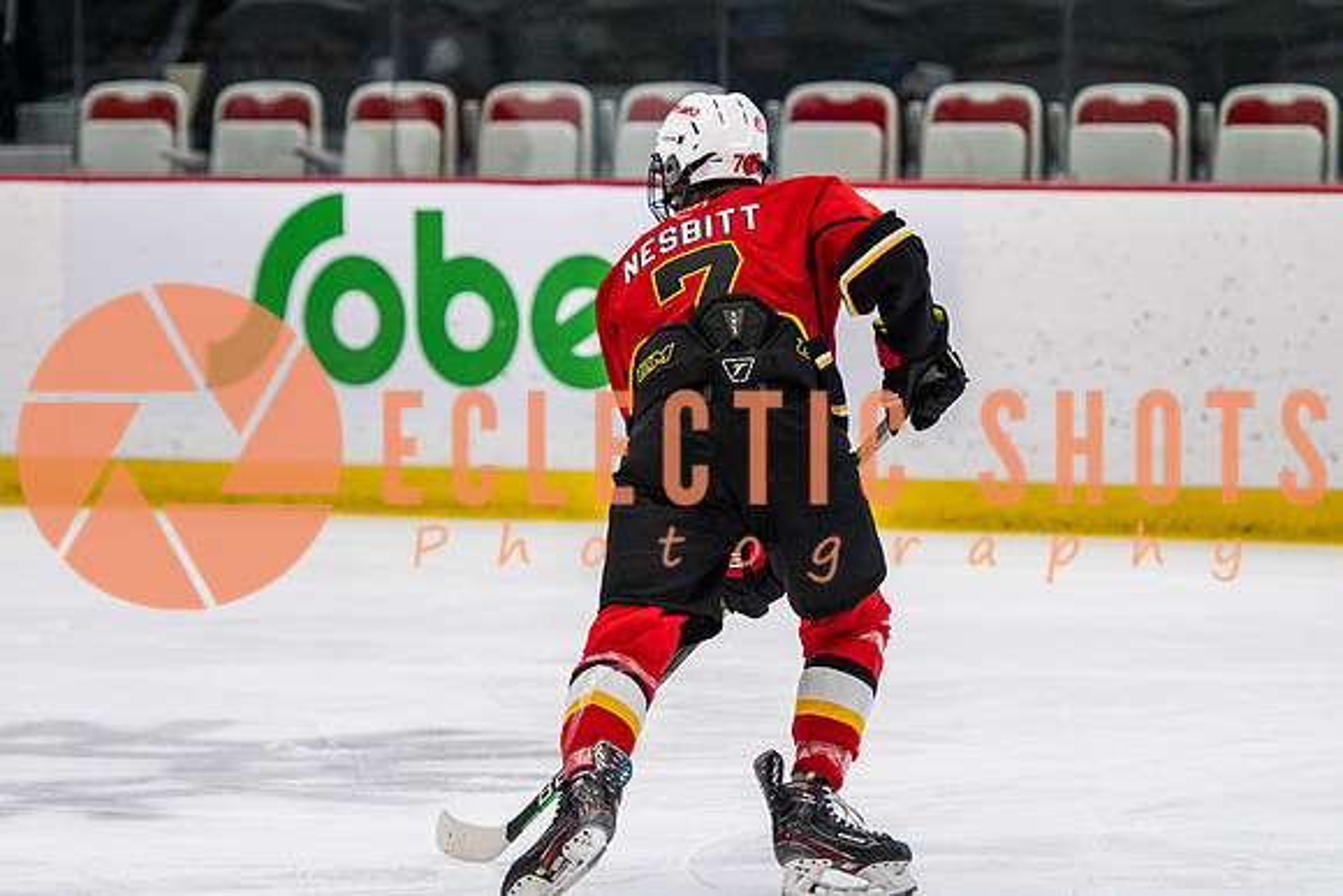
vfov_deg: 5.5
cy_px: 309
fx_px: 9391
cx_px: 706
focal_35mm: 252
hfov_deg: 8.2
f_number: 2.8
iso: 2500
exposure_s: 1/640
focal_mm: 125
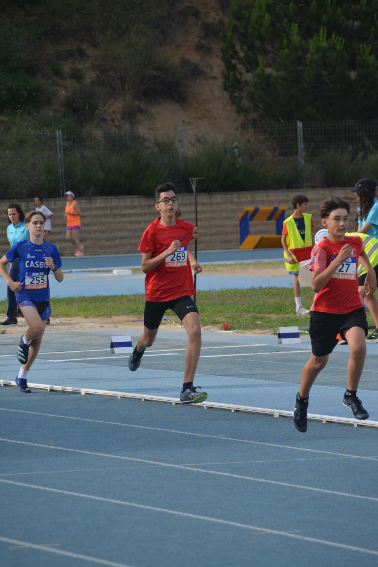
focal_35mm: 300
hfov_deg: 4.6
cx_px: 189
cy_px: 284
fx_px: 4725
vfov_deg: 6.9
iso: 450
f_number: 6.3
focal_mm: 200
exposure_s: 1/1000
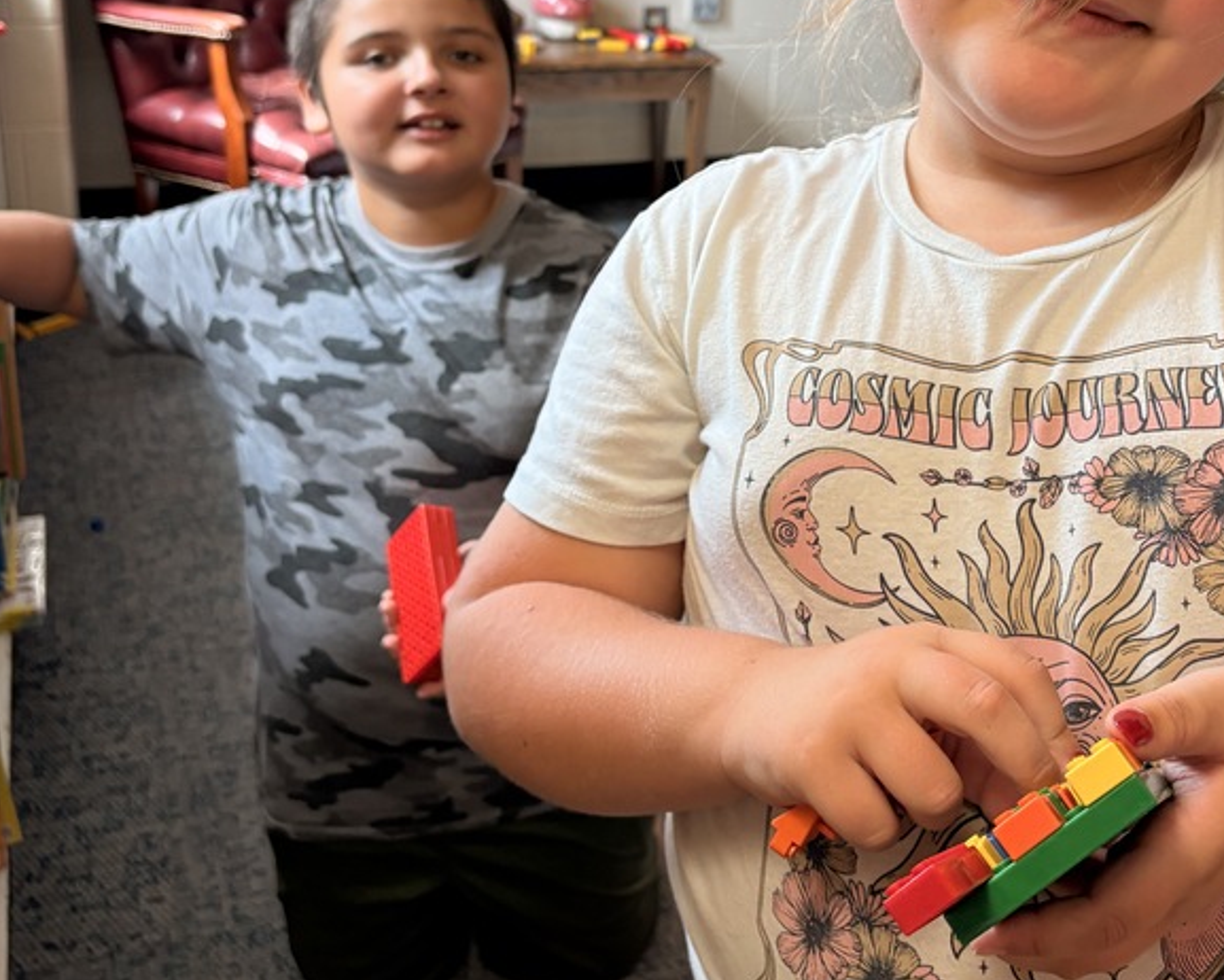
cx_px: 711
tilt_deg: -19.5
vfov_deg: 33.0
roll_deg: -2.5
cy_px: 276
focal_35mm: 45
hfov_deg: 41.0
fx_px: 1631
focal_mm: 5.96
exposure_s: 1/60
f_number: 1.6
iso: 160
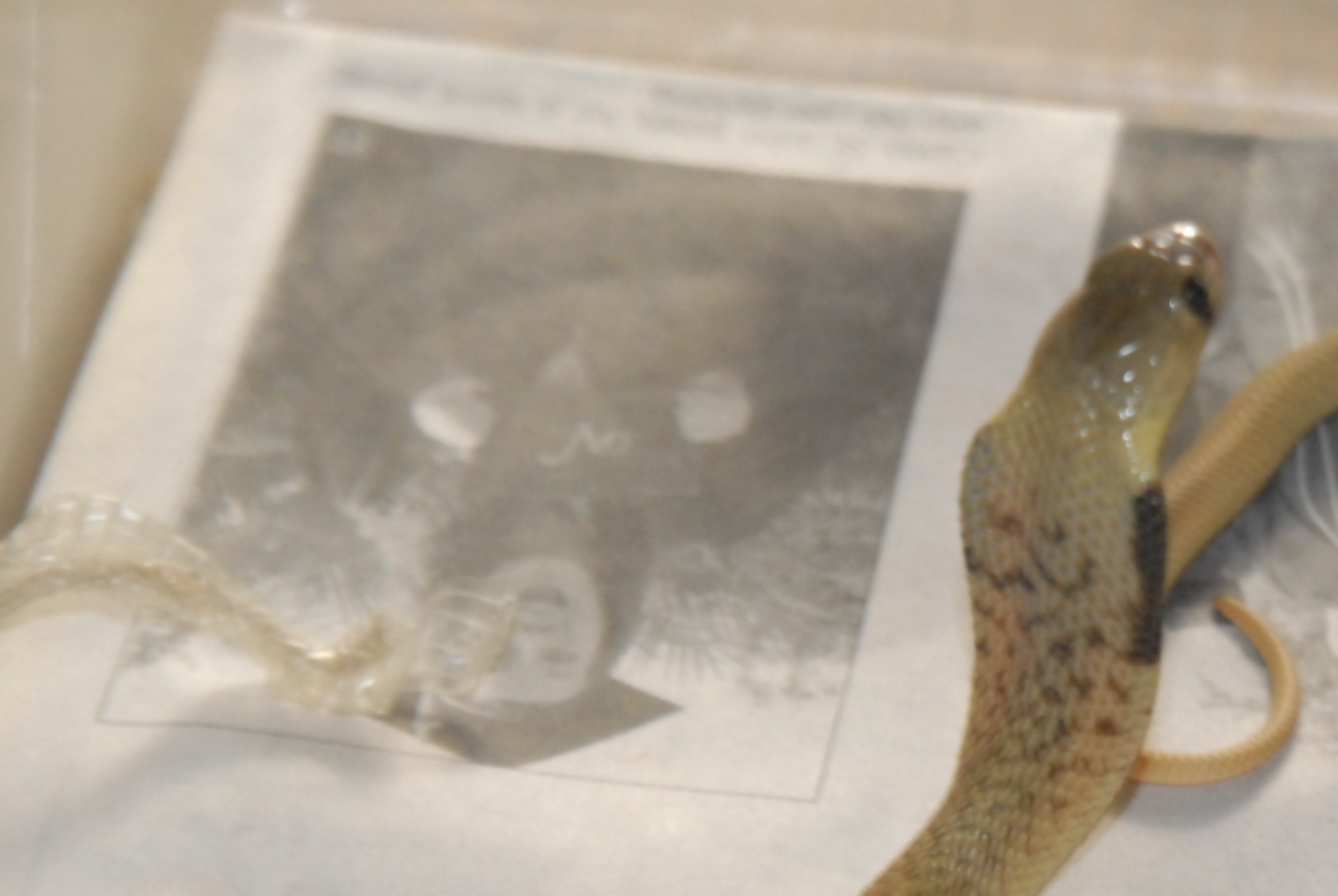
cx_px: 1249
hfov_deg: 9.5
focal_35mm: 215
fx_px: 7999
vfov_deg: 6.4
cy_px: 672
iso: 1100
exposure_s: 1/50
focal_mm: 75
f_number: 7.1
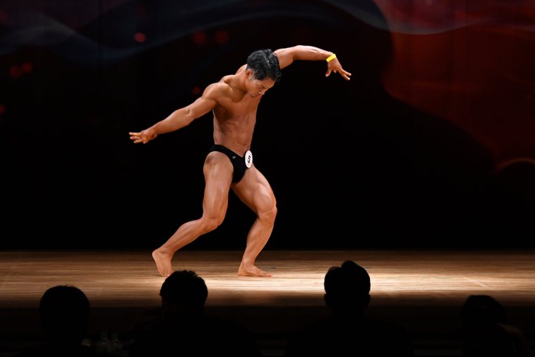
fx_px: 3417
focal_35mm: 230
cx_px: 267
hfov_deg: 9.0
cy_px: 181
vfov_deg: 6.0
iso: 3200
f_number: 5.6
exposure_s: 1/400
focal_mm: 150
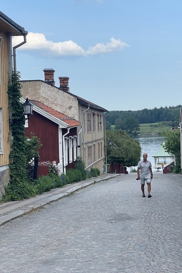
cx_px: 120
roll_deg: +1.6
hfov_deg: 18.6
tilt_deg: -2.0
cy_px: 138
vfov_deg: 27.7
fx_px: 554
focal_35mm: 73
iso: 25
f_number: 2
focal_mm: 6
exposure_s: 1/657
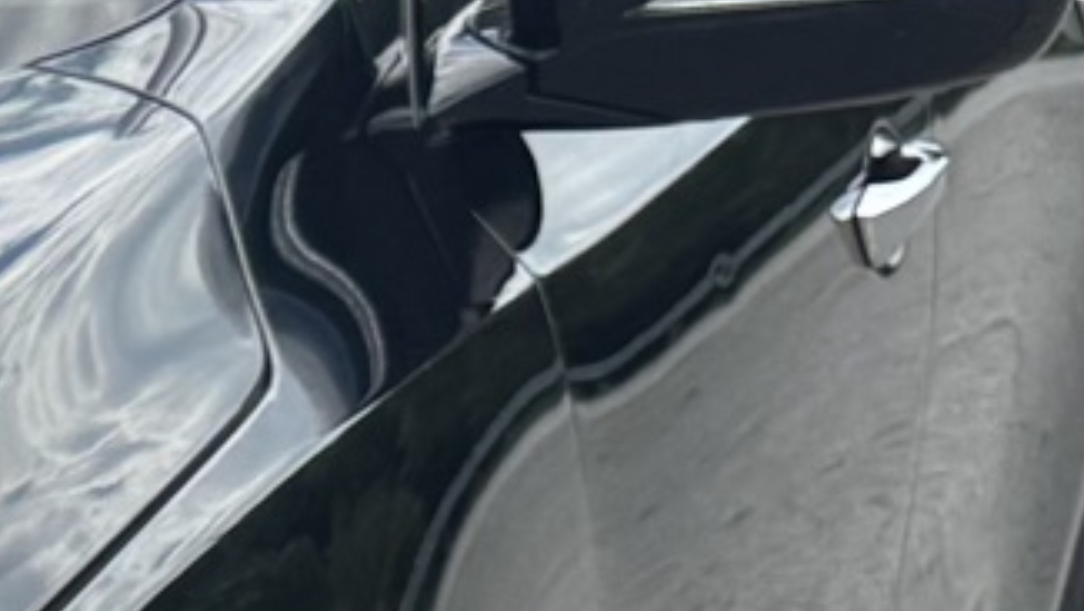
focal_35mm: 161
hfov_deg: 11.7
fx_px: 4629
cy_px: 1235
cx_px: -1191
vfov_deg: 7.3
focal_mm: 6.76
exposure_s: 1/2174
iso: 80
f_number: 1.78
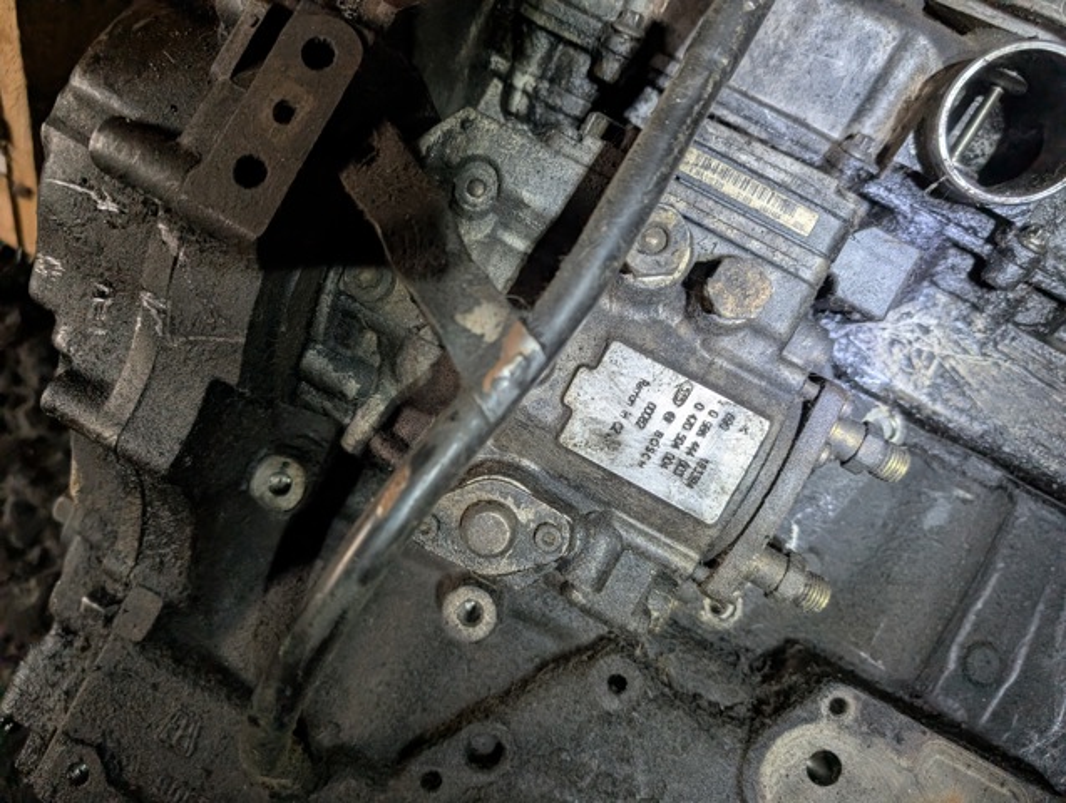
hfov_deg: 71.5
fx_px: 740
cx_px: 533
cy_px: 402
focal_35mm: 24
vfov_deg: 57.0
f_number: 1.68
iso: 198
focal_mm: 6.9
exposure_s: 1/70.9
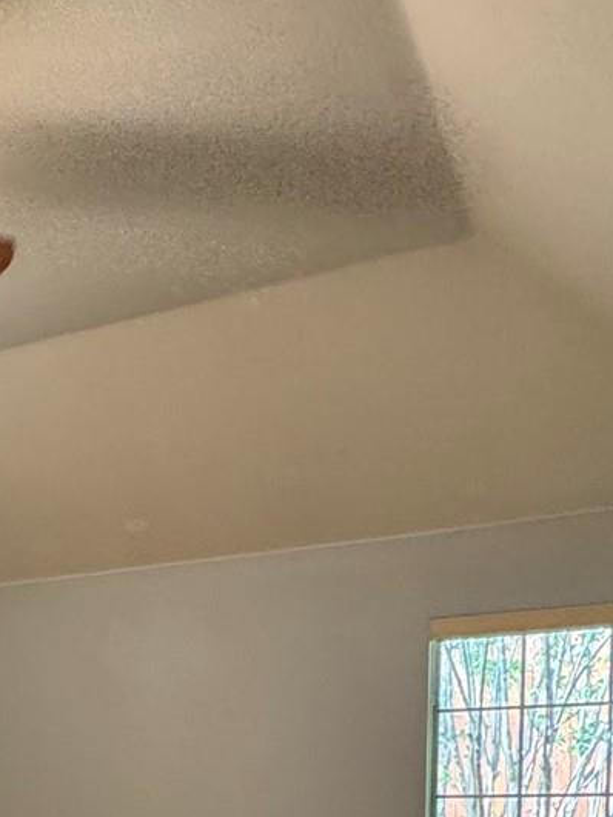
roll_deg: +0.9
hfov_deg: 23.5
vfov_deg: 31.6
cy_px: 895
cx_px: -211
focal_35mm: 54
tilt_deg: -3.4
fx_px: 1276
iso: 320
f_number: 2.2
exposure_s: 1/60
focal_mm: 2.22
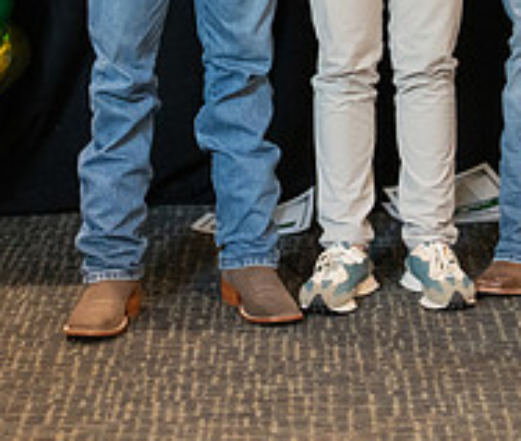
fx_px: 2602
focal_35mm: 165
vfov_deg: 9.5
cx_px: 417
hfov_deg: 11.4
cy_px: -180
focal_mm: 50
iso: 1600
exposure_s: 1/320
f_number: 1.2
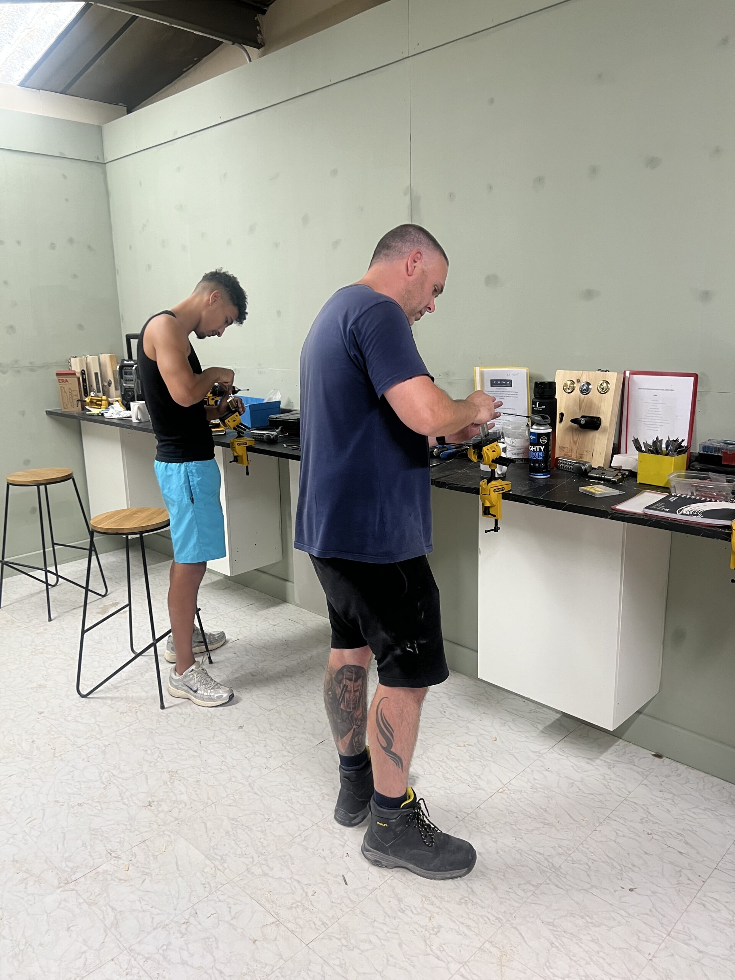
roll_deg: +1.2
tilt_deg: -11.9
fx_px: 736
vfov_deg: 67.3
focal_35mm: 26
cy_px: 490
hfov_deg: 53.1
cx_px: 368
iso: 80
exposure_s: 1/50
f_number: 1.5
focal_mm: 5.7
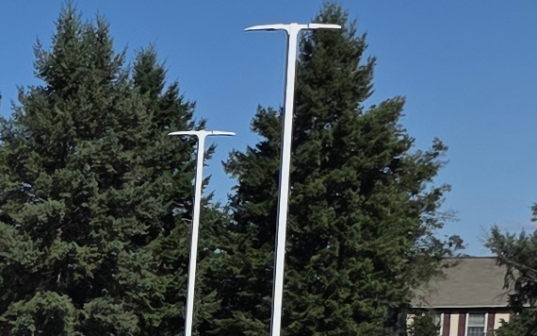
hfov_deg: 10.9
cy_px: 827
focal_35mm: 171
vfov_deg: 7.2
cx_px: -625
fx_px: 2502
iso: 50
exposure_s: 1/7944
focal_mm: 6.3
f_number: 1.7
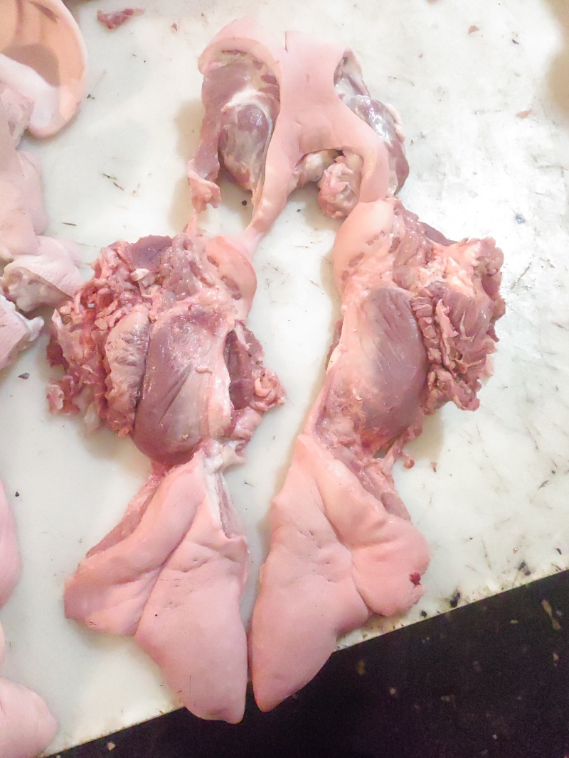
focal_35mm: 27
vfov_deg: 65.3
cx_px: 284
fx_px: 592
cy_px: 379
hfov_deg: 51.3
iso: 6400
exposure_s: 1/640
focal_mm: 5.52
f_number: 1.9
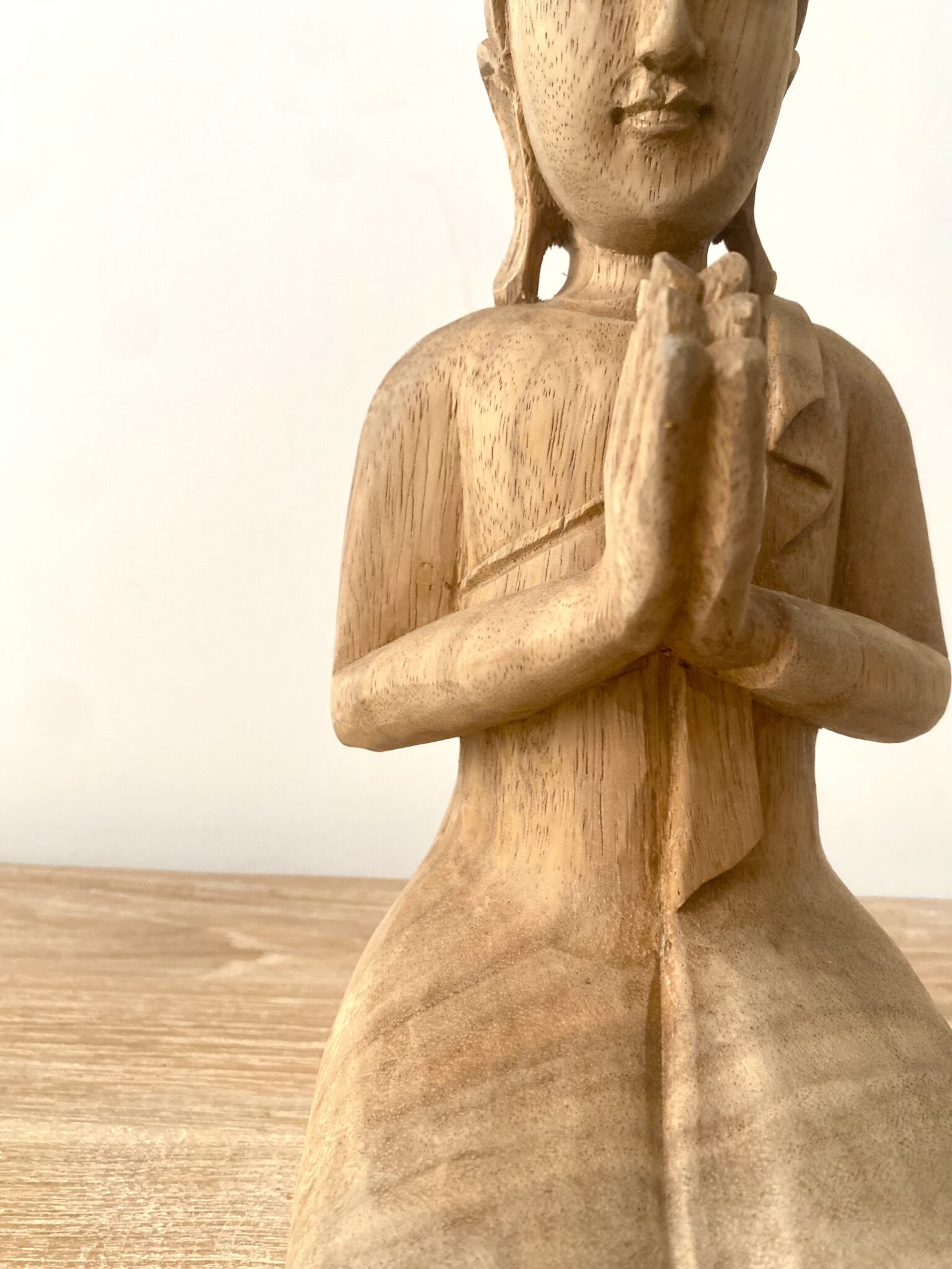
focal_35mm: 26
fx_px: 953
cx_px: 476
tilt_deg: -8.5
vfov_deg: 67.3
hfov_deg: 53.1
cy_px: 634
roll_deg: -2.0
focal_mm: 4.25
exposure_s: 1/45
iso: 500
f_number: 1.8
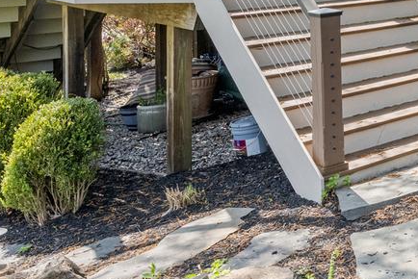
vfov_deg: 19.1
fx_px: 767
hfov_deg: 23.0
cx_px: 669
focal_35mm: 66
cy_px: -81
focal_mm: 14
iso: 800
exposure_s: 1/250
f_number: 7.1
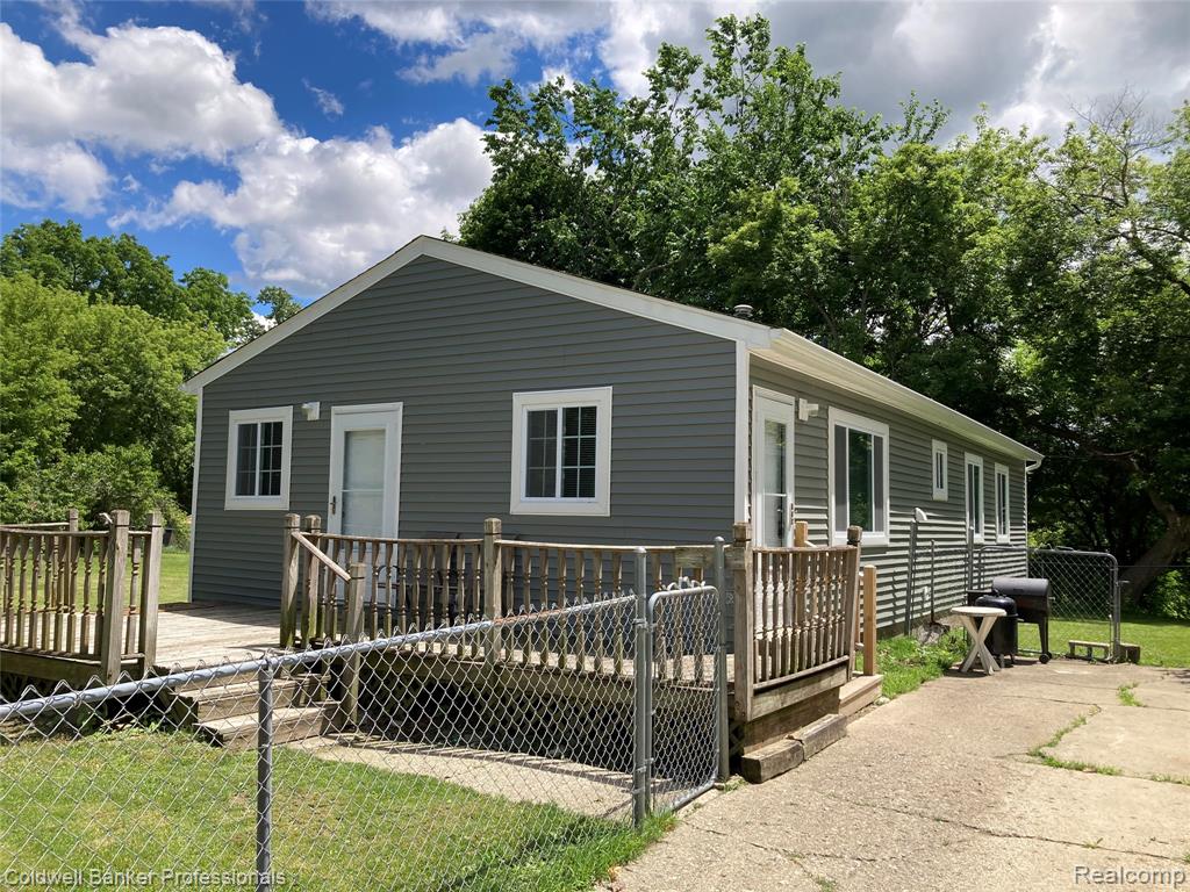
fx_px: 963
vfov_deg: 49.7
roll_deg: -2.2
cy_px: 446
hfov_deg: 63.4
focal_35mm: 28
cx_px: 595
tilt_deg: +4.3
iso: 20
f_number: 1.8
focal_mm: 3.99
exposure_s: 1/1412
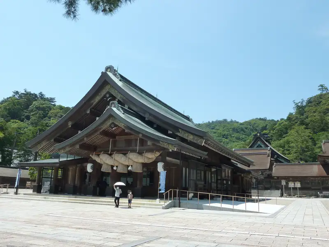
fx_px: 285
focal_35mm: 30
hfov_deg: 60.0
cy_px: 124
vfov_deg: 46.8
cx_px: 164
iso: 125
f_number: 4.5
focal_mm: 5
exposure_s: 1/500
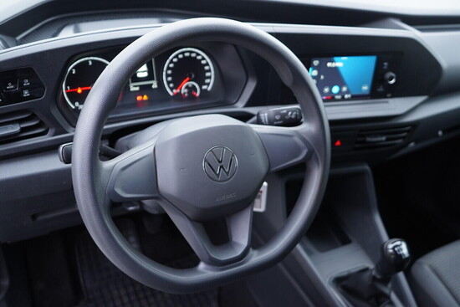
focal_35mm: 36
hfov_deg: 53.1
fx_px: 460
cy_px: 154
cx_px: 230
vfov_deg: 36.9
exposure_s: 1/40
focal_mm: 24
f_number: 2.8
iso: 400
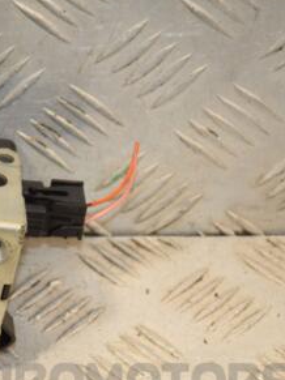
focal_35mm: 208
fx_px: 2285
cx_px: -75
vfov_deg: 9.5
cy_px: 209
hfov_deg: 7.1
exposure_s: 1/200
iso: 800
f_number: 6.3
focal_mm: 70
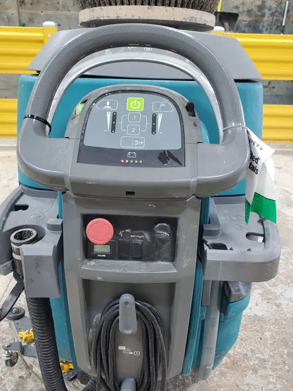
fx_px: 350
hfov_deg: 45.4
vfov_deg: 58.3
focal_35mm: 31
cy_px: 211
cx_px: 154
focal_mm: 4.3
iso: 200
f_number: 2.4
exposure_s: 1/40
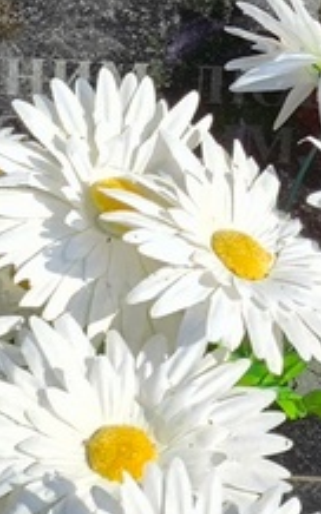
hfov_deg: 6.7
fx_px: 2719
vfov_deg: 10.8
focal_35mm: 194
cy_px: 90
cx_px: -119
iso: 50
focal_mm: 4.71
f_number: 1.7
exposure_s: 1/1297
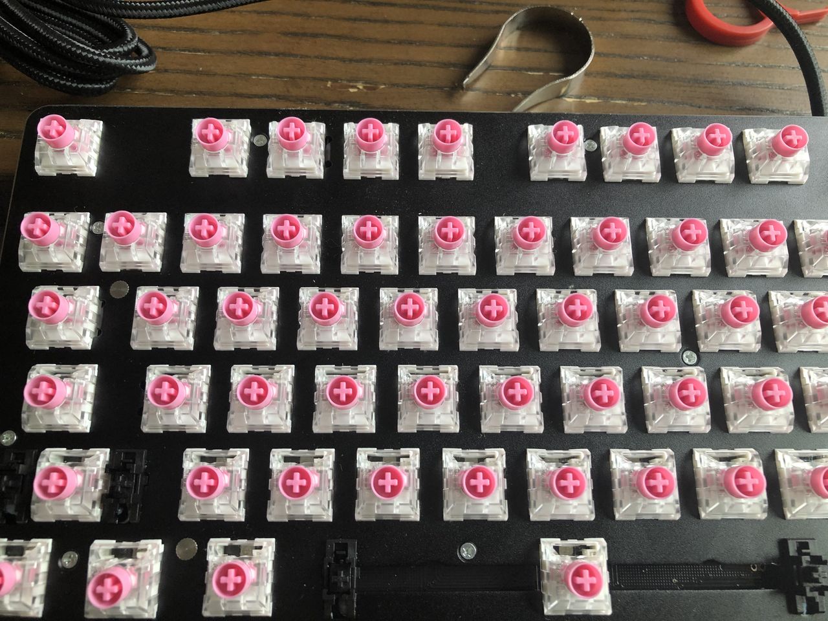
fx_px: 670
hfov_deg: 63.4
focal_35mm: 28
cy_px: 310
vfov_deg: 49.7
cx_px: 414
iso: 25
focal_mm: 3.99
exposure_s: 1/40
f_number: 1.8
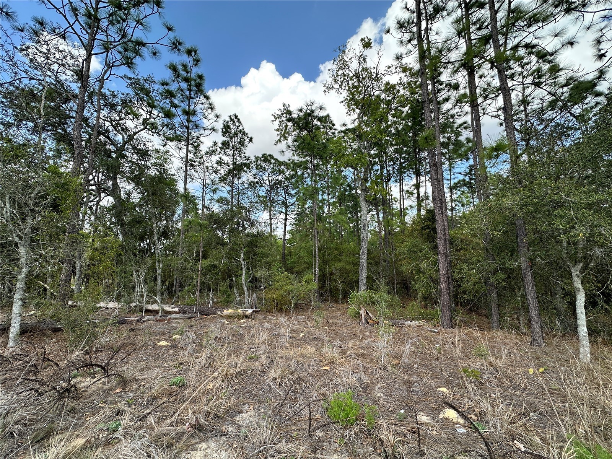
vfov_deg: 85.7
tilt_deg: +8.6
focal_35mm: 14
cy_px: 230
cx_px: 306
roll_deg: -0.1
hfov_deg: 102.1
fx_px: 248
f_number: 2.2
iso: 40
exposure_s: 1/640
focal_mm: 2.22
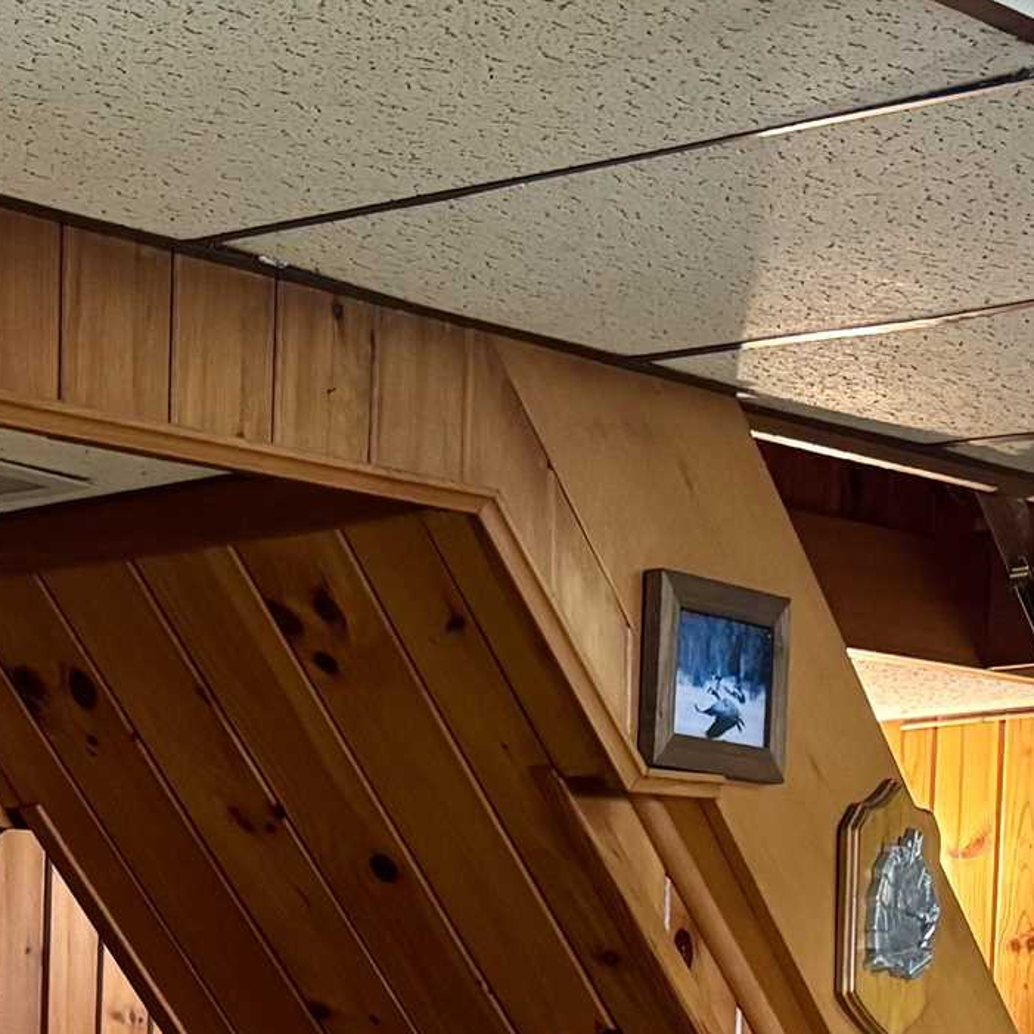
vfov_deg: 17.1
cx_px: -115
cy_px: 1497
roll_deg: -1.1
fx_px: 3143
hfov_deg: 18.0
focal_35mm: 93
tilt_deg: -7.4
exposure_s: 1/60
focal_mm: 6.76
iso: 500
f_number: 1.78
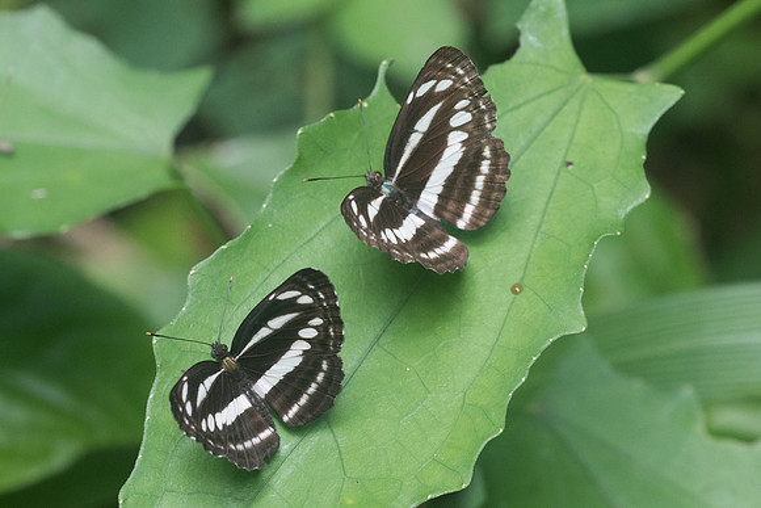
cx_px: 382
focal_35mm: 351
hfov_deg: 5.9
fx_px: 7428
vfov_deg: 3.9
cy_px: 391
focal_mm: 150
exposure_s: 1/400
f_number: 6.3
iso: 1250
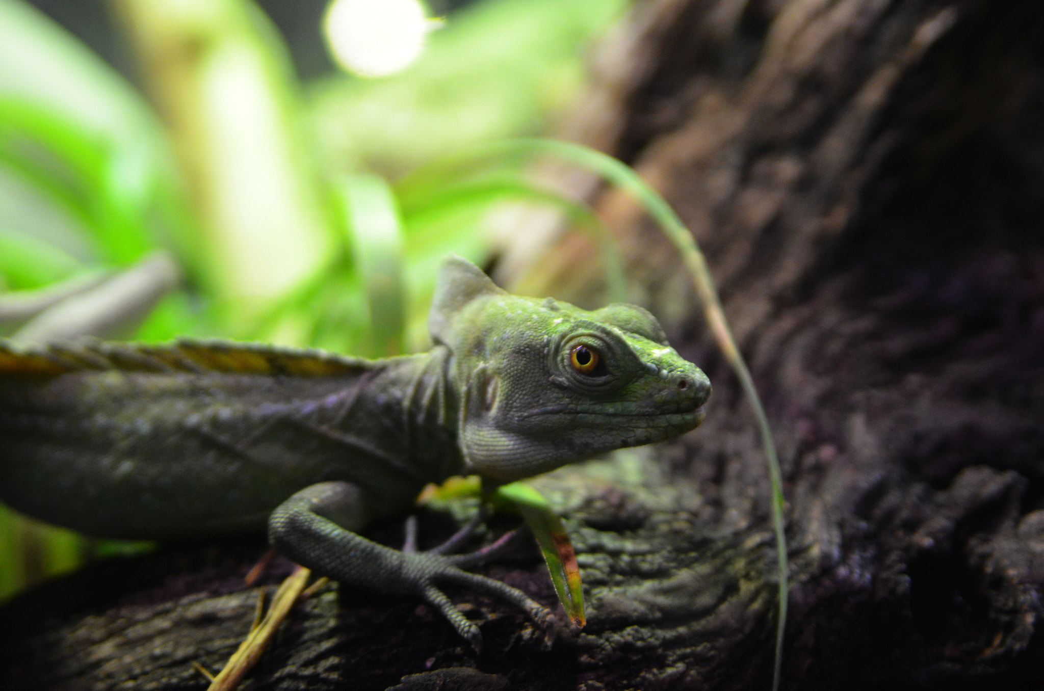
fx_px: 2083
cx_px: 522
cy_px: 346
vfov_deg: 18.8
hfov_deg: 28.1
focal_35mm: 72
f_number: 2.8
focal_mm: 48
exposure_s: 1/80
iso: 1600
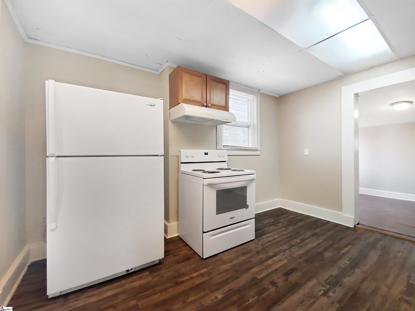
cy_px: 156
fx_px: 156
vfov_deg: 89.9
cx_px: 208
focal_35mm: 13
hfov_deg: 106.2
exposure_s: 1/60
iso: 250
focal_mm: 1.8
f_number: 2.2
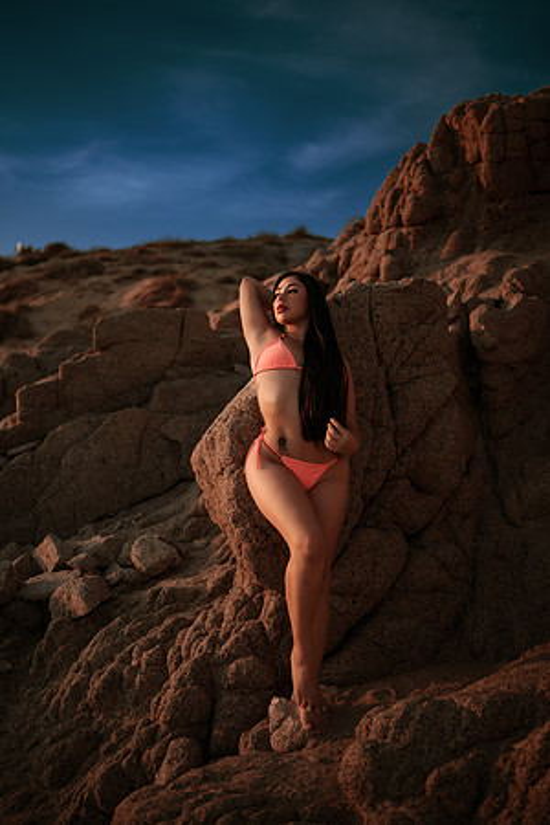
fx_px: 802
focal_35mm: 35
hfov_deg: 37.9
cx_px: 275
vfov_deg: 54.4
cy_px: 412
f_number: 1.8
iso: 100
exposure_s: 1/2500
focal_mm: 35
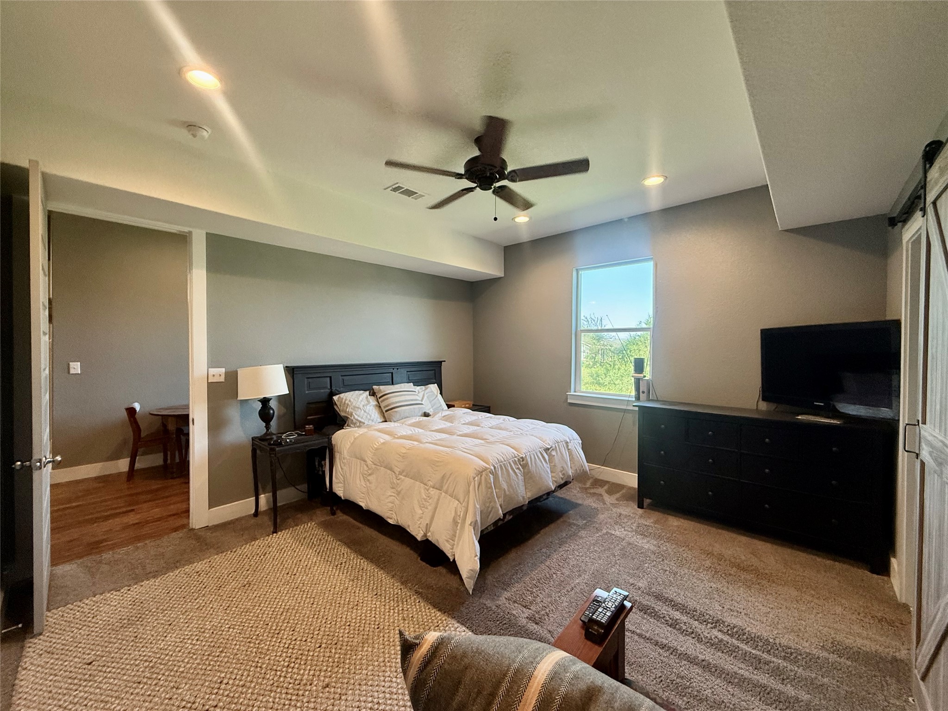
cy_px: 356
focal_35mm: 14
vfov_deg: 85.7
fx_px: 383
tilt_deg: -1.4
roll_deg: -0.5
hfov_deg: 102.1
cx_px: 474
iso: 320
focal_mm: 2.22
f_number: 2.2
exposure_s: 1/120
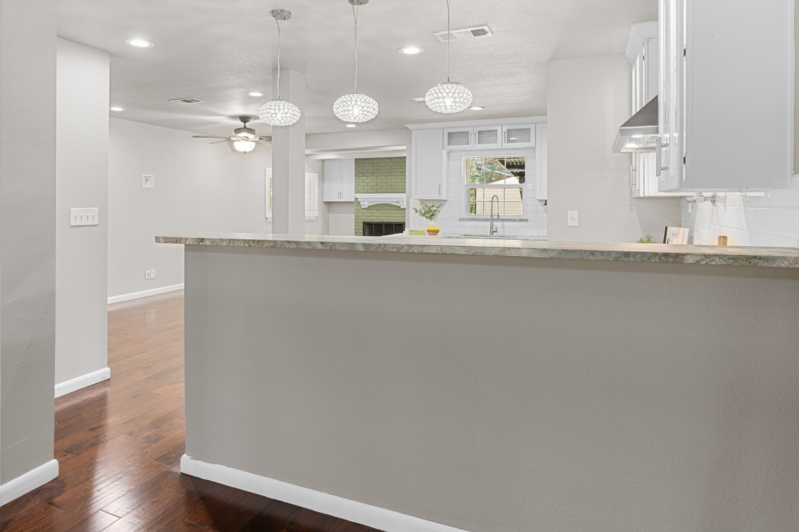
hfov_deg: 78.5
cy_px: 216
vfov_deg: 56.8
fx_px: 488
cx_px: 369
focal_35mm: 22
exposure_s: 1/1.67
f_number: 7.1
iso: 320
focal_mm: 16
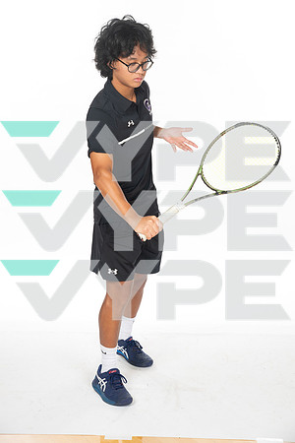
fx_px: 688
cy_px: 222
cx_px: 148
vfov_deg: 35.6
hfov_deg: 24.2
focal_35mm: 56
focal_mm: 56
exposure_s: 1/320
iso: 800
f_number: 7.1
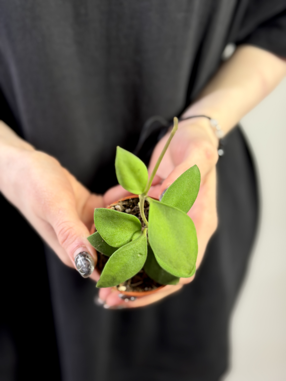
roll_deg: -1.4
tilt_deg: -30.2
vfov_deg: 39.7
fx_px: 529
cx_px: 143
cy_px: 190
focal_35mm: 48
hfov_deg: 30.3
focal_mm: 6.76
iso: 125
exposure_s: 1/60
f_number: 1.78
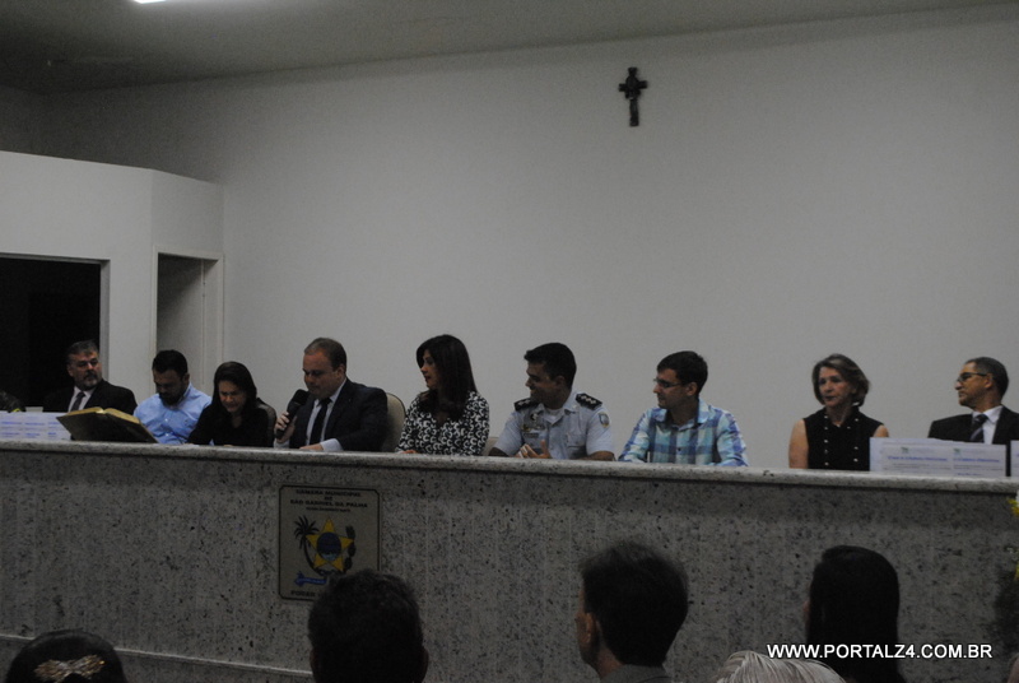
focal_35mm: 45
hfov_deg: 43.5
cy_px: 342
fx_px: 1276
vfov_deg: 30.0
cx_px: 510
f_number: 7.1
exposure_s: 1/40
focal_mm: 30
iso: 1600
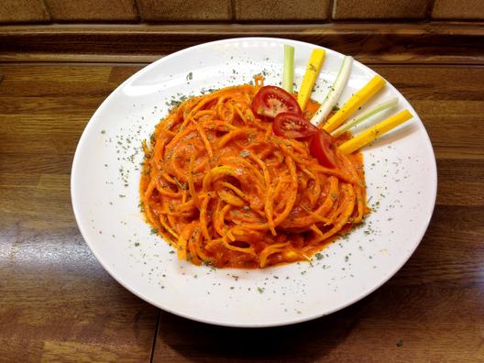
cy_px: 182
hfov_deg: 55.4
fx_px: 461
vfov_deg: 42.9
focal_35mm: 33
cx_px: 242
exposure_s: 1/50
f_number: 2.4
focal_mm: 4.12
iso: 64
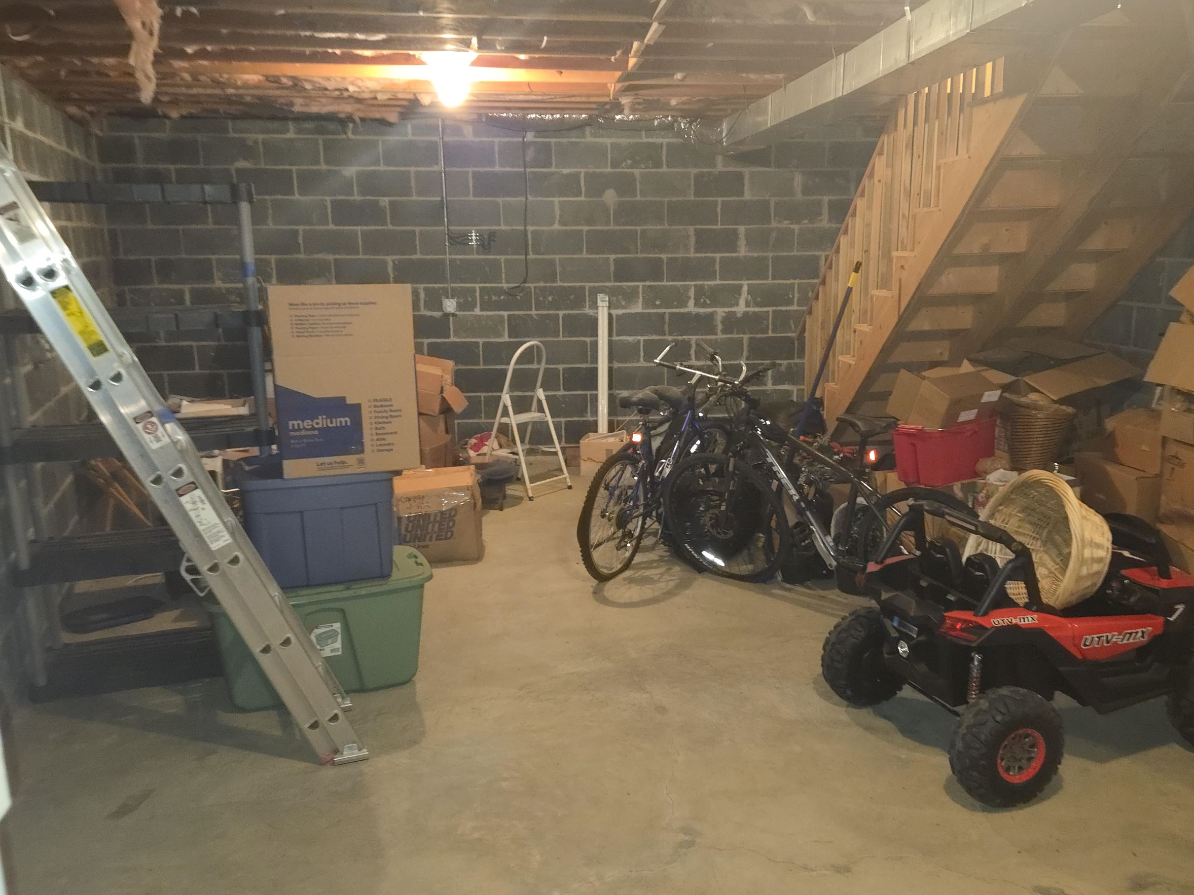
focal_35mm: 30
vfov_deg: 46.8
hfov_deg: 59.9
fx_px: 1035
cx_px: 635
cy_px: 466
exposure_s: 1/12
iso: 320
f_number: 1.8
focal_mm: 5.4
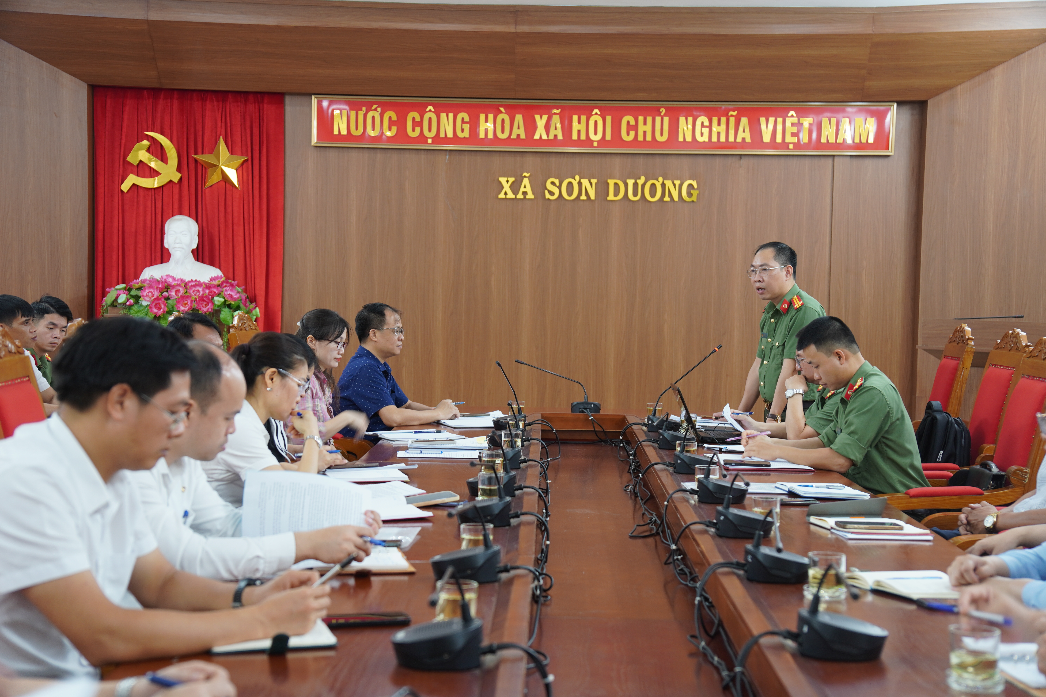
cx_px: 523
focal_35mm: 63
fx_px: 1830
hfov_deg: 31.9
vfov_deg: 21.6
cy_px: 348
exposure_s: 1/20
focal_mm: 42
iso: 160
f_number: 2.8
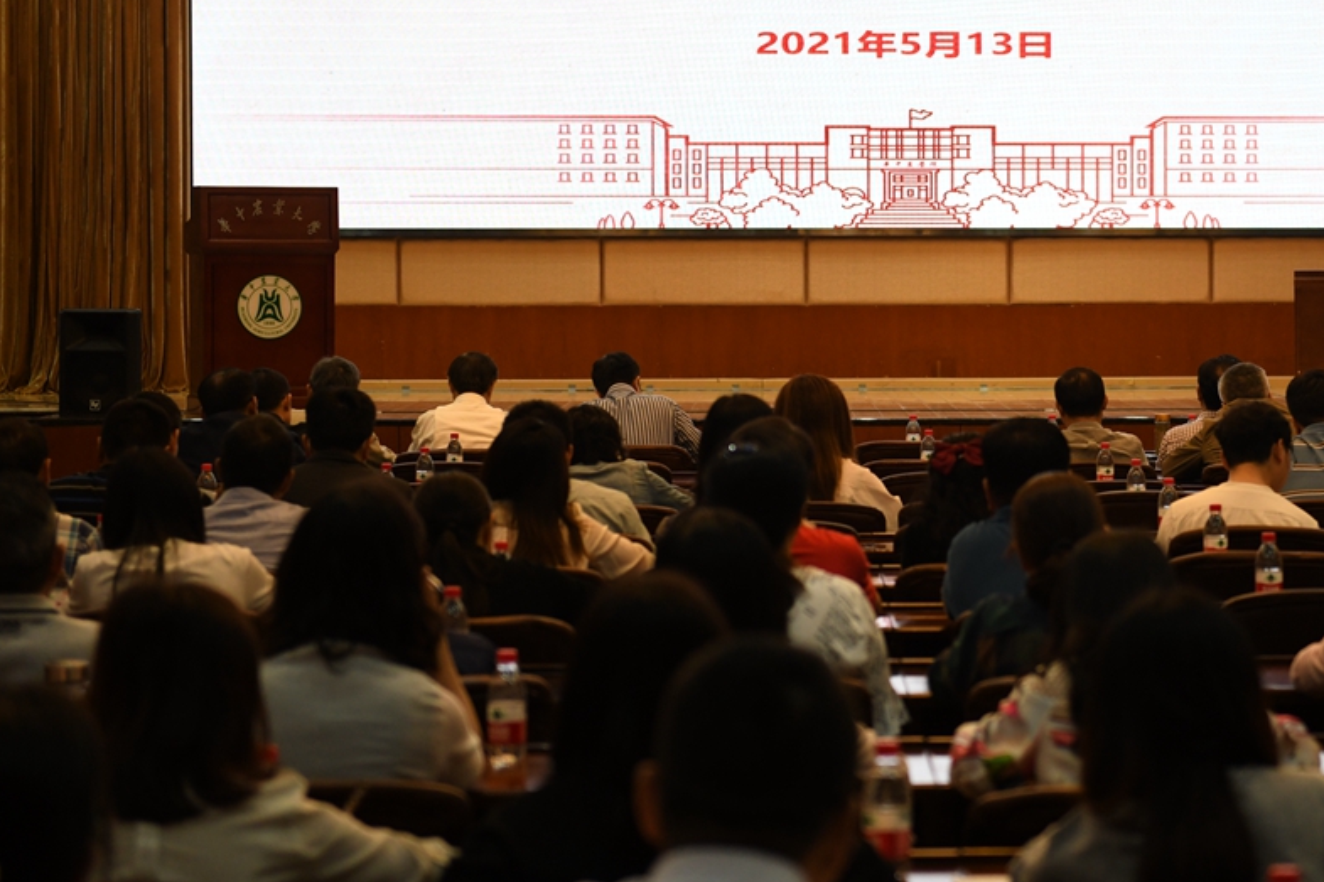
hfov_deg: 19.0
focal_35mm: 107
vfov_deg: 12.8
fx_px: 3934
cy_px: 307
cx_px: 1010
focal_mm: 70
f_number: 2.8
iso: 1250
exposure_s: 1/200
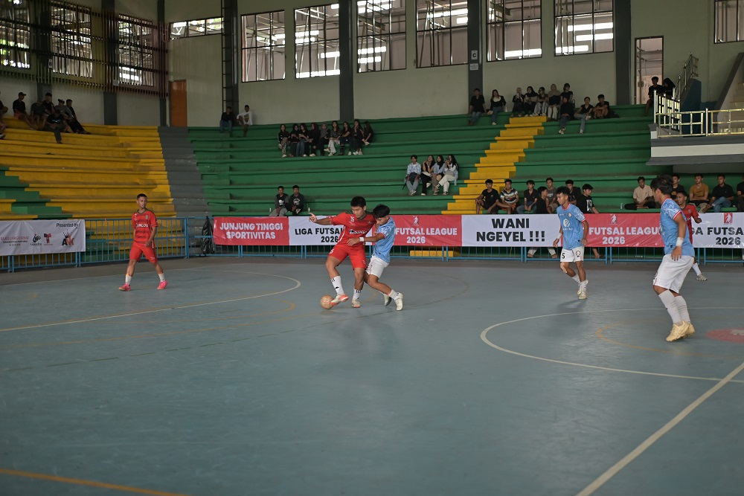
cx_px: 372
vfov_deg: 27.0
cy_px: 248
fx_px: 1033
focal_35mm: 50
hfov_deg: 39.6
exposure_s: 1/400
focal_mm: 50
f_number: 2
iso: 640
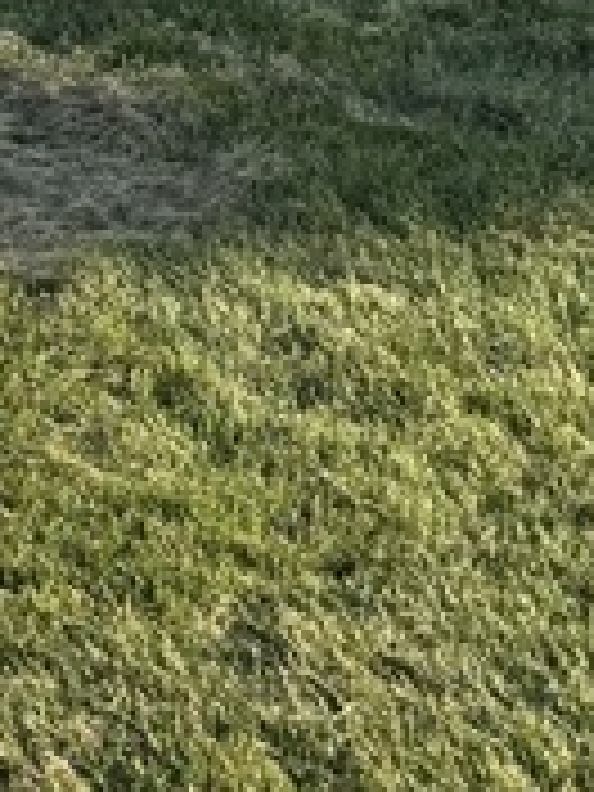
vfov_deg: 13.2
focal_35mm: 147
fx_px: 3363
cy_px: -9
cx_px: -770
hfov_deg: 9.2
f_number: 1.78
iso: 80
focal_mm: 6.76
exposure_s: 1/1076
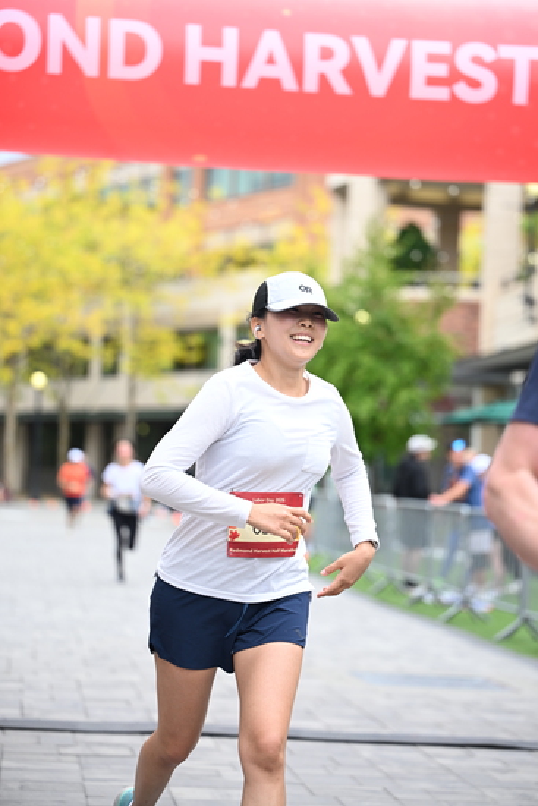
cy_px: 403
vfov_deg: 21.5
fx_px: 2128
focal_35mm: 95
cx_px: 269
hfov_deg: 14.4
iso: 640
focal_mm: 95
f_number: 2.8
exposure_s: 1/1600
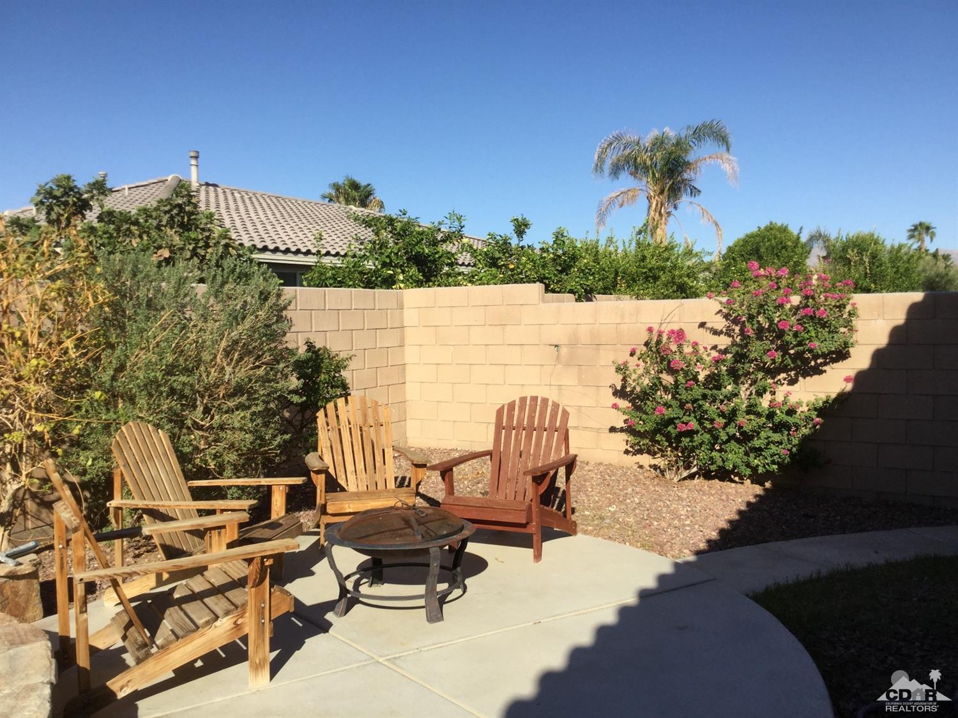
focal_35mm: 31
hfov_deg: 58.4
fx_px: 858
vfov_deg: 45.4
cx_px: 479
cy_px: 359
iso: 25
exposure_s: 1/1567
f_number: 2.4
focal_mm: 3.3
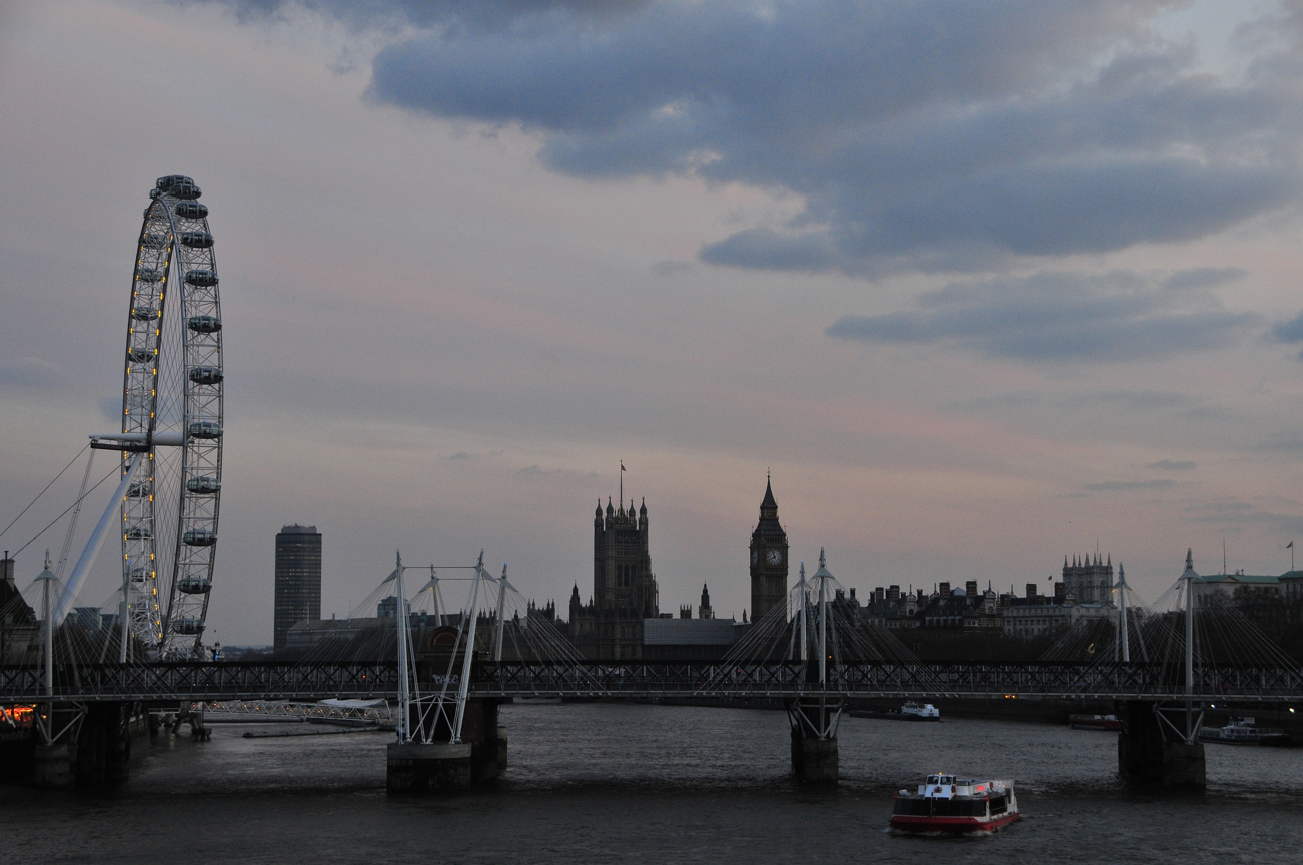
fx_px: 2386
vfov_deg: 20.6
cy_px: 432
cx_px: 652
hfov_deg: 30.5
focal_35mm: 66
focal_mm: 44
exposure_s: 1/125
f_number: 6.3
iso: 500
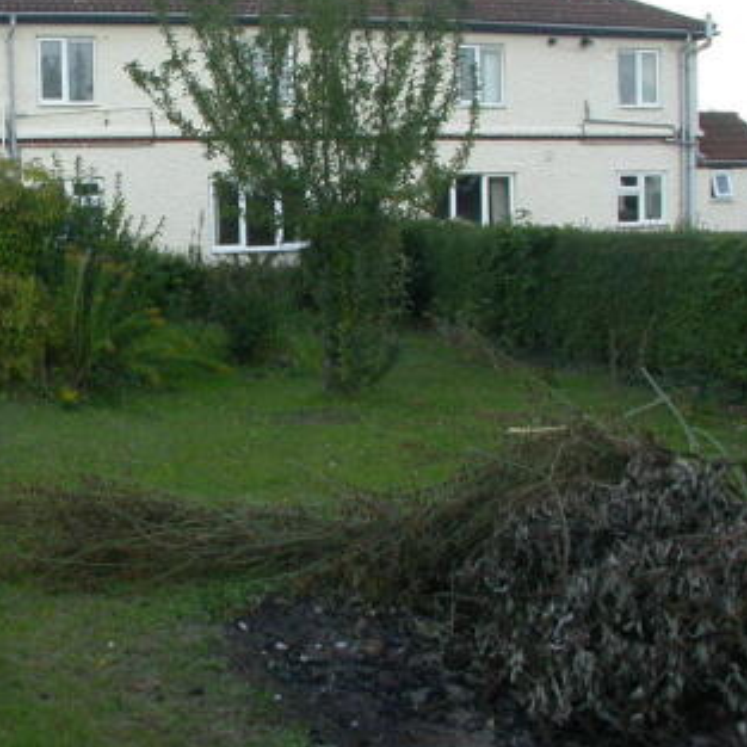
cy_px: 297
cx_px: 101
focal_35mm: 74
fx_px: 1807
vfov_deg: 23.3
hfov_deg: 22.9
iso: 100
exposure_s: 1/146
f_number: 5.6
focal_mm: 9.3
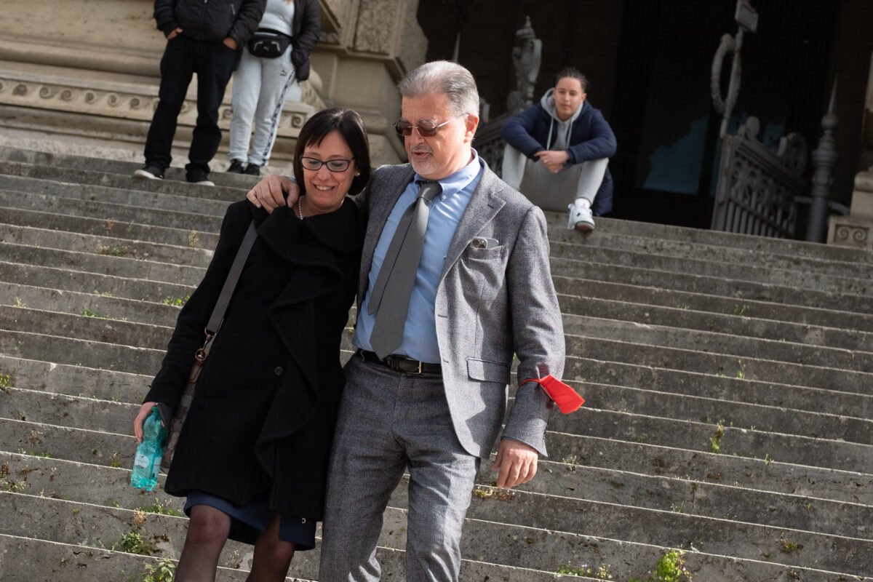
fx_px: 1819
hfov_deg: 27.0
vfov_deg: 18.2
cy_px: 291
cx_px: 436
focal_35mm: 75
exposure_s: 1/1700
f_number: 4
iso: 400
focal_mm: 50
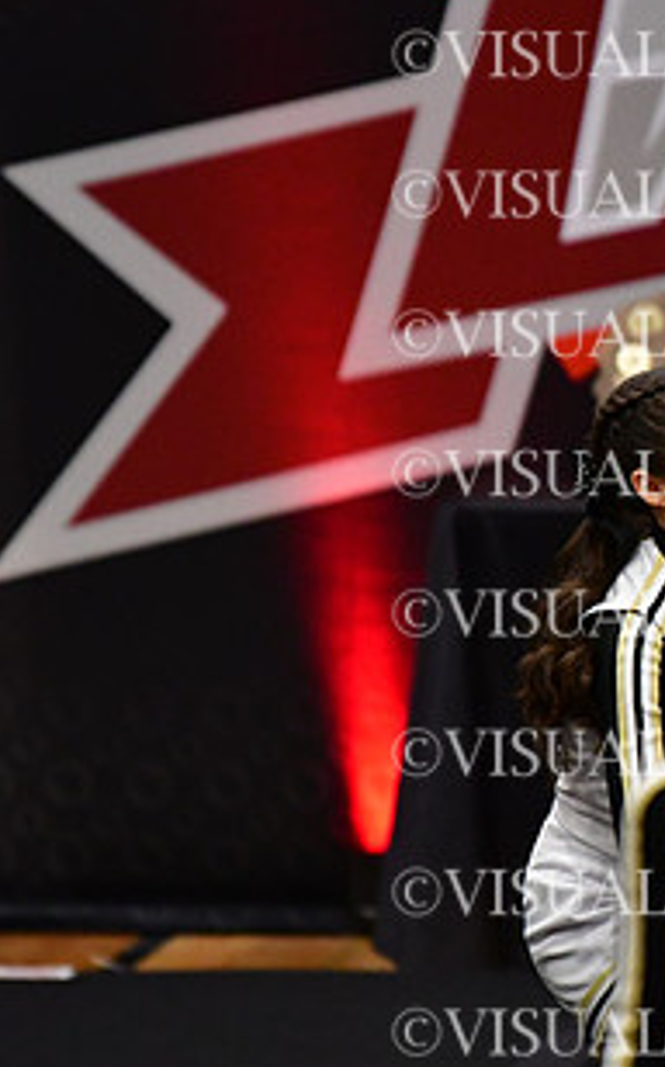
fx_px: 16734
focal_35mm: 576
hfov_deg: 2.3
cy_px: 404
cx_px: 894
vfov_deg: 3.7
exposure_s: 1/800
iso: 4000
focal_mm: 200
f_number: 2.8
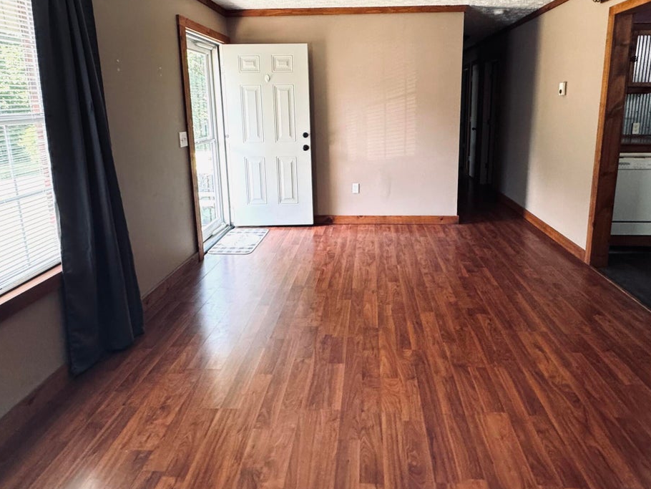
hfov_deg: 78.8
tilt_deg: -11.3
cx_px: 353
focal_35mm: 21
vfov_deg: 62.3
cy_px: 173
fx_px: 395
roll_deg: +0.4
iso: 320
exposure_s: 1/99
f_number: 2.2
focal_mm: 2.22
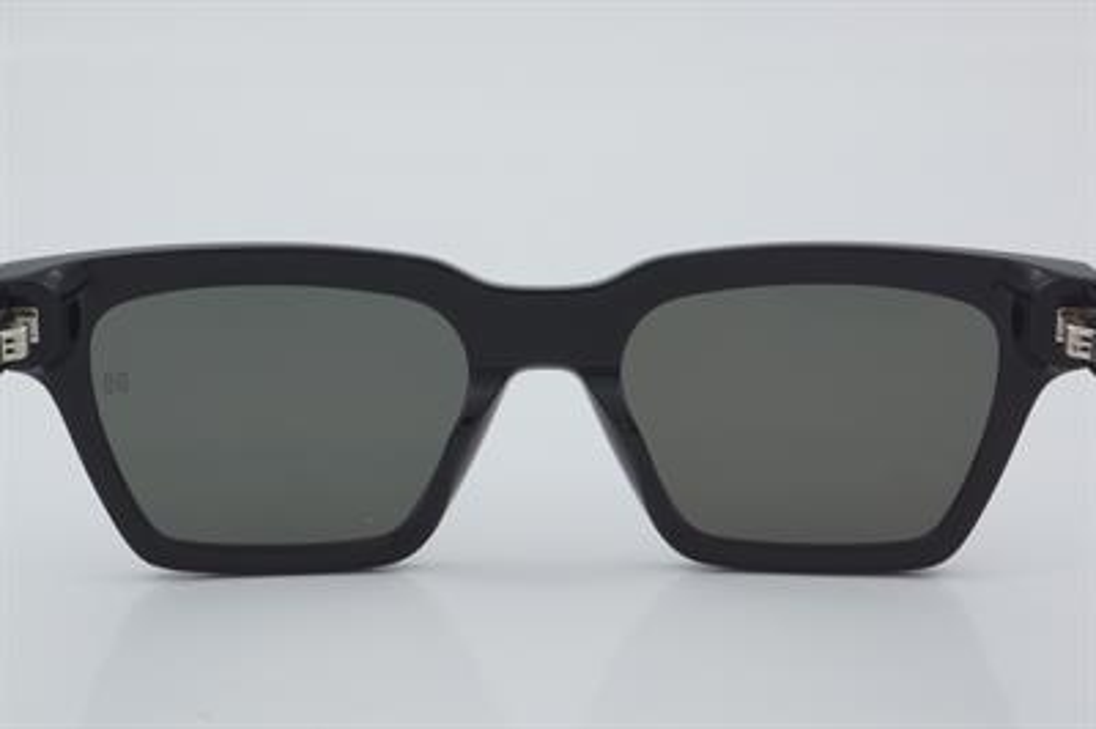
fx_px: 2510
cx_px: 548
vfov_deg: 16.5
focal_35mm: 82
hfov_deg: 24.6
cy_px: 364
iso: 100
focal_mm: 55
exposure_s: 1/4
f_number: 32
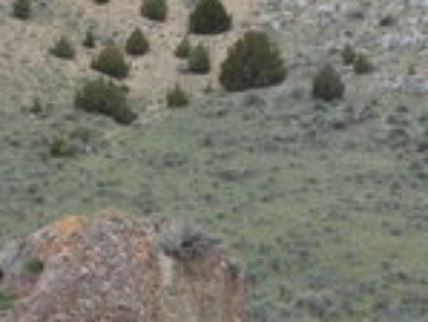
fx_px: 2326
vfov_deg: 7.9
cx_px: 204
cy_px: 246
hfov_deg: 10.5
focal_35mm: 188
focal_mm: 10
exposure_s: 1/320
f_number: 5.1
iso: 125
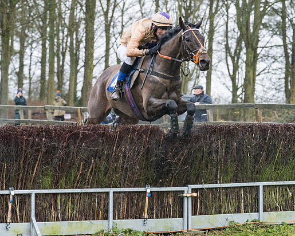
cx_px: 152
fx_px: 1694
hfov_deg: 10.0
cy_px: 95
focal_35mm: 194
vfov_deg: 8.0
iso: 1600
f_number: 4
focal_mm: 135
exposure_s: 1/1000
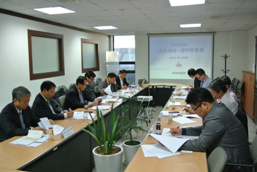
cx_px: 128
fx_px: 243
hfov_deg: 55.7
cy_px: 86
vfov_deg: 39.0
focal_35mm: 34
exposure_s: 1/80
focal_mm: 12.7
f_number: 3.8
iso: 400
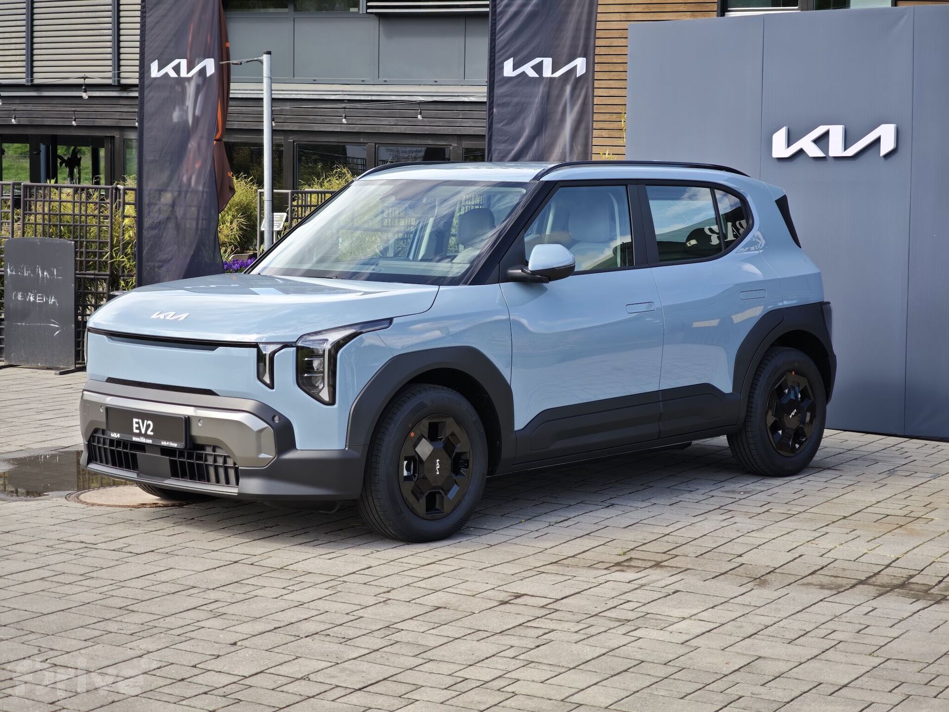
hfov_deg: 27.8
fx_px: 1919
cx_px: 474
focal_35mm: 70
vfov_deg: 21.0
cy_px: 356
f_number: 1.8
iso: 50
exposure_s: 1/633
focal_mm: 11.5
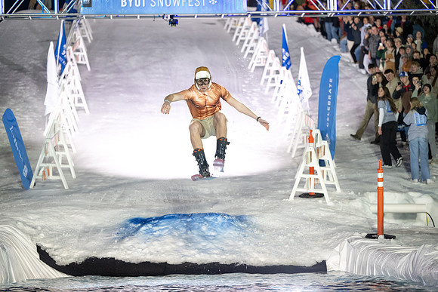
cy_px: 146
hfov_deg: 15.8
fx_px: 1582
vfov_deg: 10.6
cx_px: 219
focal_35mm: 130
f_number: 2.8
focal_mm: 130
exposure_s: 1/250
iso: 1600
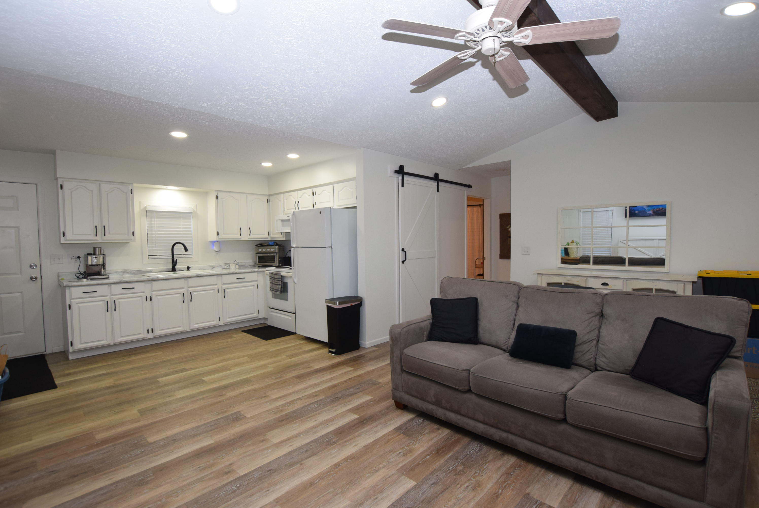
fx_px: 348
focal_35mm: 16
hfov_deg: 94.9
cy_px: 254
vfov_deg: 72.2
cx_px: 380
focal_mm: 11
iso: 800
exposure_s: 1/100
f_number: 5
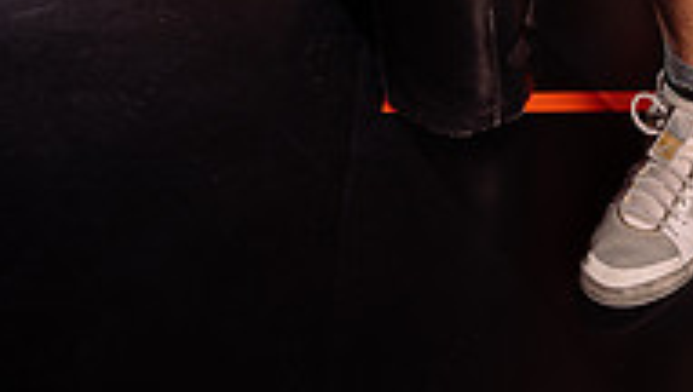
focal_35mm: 69
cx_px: 472
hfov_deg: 30.3
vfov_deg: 14.3
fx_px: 1270
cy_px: -417
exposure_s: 1/250
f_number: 6.3
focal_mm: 28
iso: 50
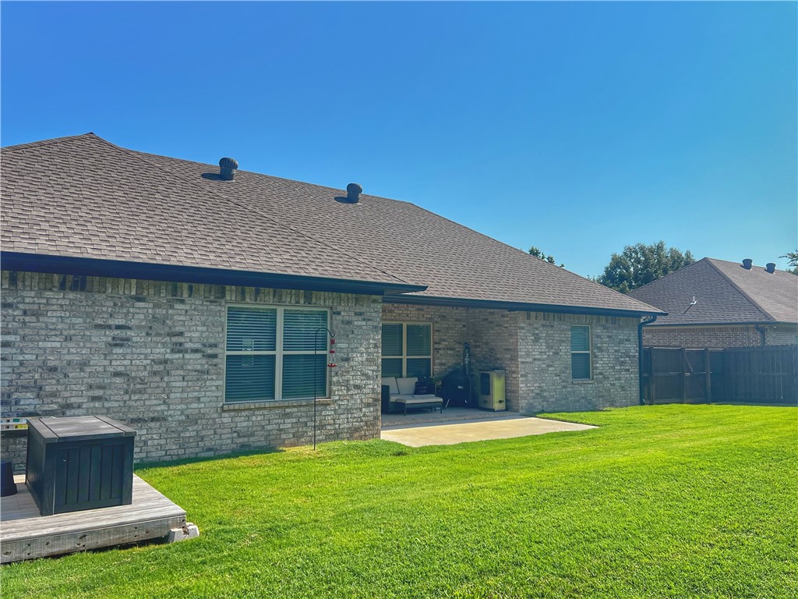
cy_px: 300
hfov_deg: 67.3
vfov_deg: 53.1
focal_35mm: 26
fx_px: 599
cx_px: 399
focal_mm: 5.7
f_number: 1.5
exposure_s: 1/5076
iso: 50
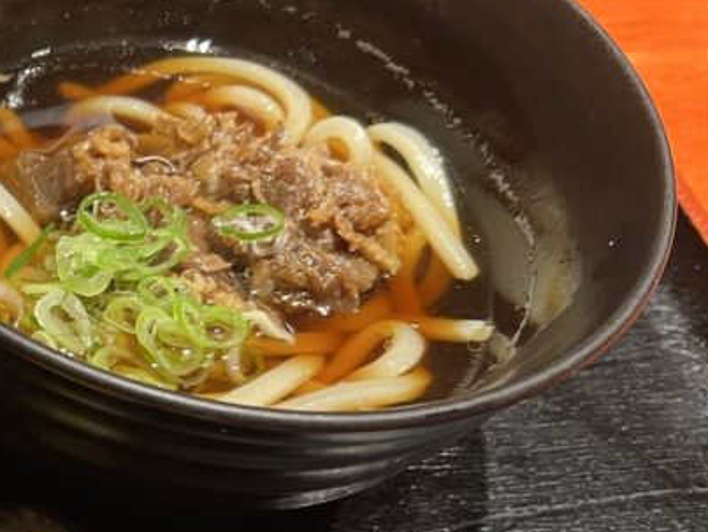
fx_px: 1351
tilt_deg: -53.7
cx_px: -179
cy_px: 446
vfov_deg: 21.9
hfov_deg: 25.7
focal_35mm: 66
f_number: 1.5
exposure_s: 1/50
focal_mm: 5.7
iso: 125
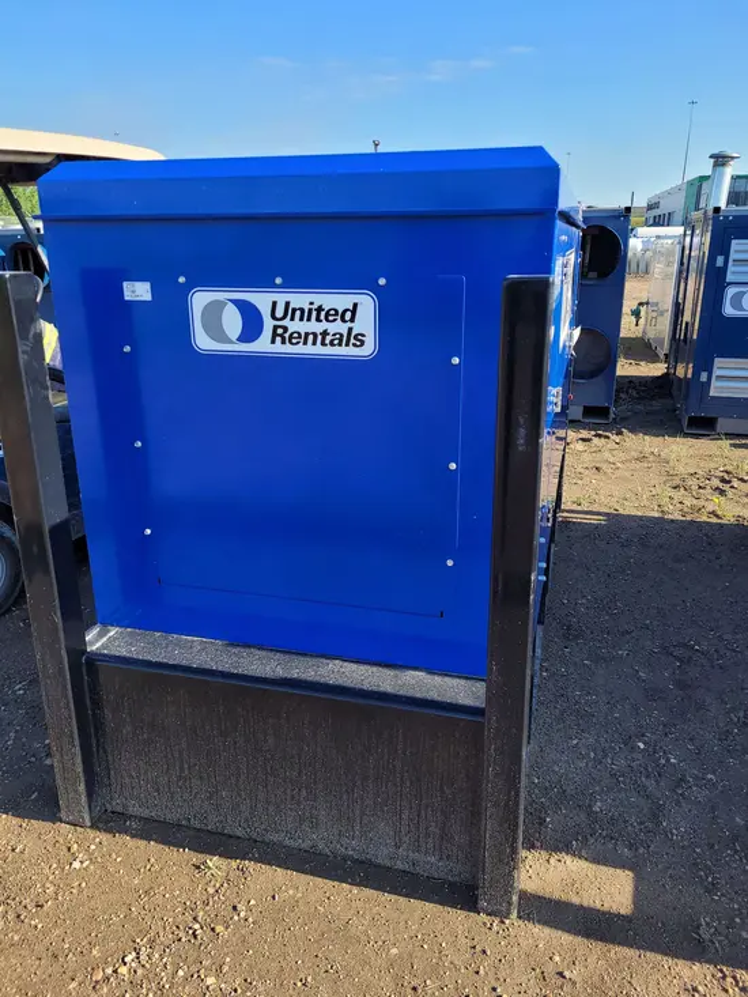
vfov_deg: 67.3
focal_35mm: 26
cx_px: 374
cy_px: 498
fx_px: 749
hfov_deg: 53.1
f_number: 1.8
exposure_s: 1/730
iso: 40
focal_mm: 5.4
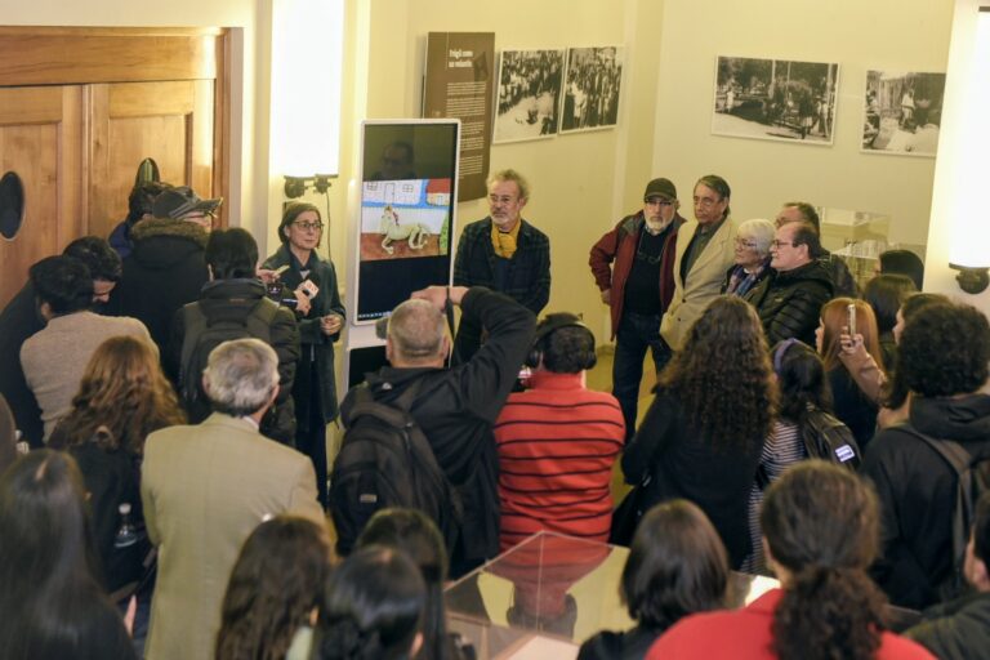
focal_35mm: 56
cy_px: 330
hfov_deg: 35.6
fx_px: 1540
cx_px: 495
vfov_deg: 24.2
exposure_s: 1/100
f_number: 3.5
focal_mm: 56
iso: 800
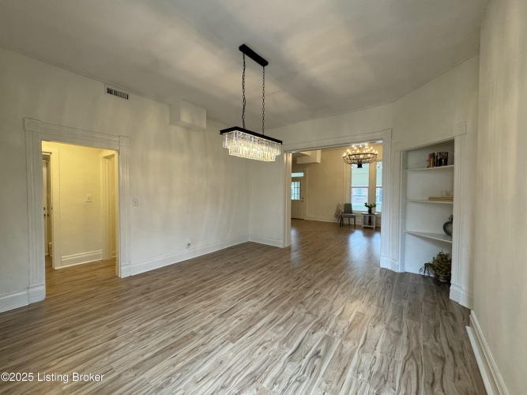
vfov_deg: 85.7
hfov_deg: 102.1
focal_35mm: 14
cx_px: 264
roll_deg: -0.9
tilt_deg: -2.4
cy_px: 198
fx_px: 213
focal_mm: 2.22
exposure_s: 1/120
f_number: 2.2
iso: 250
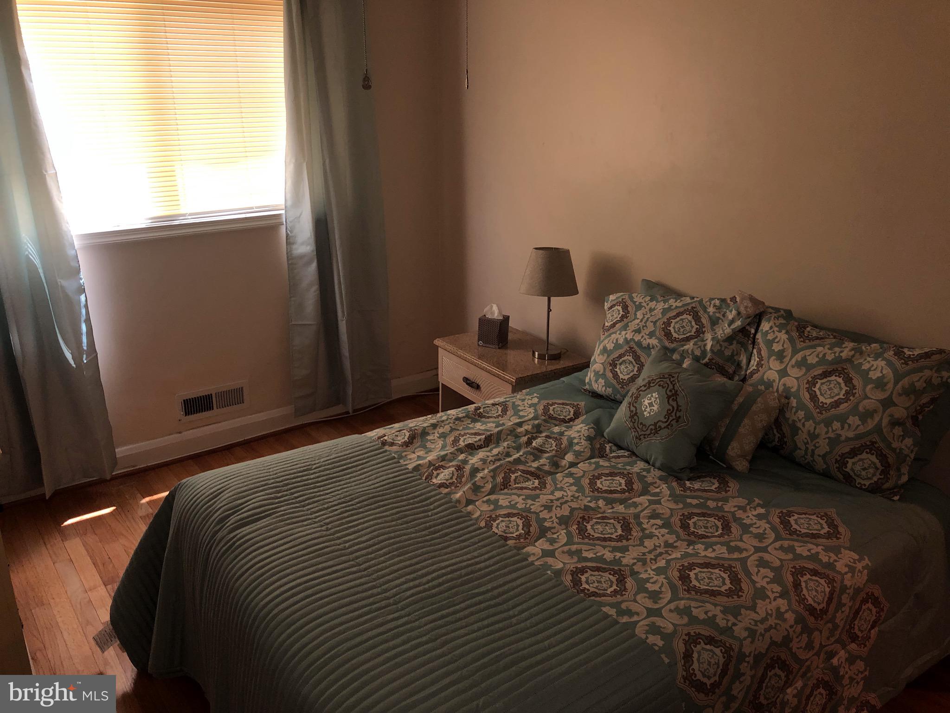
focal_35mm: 28
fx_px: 768
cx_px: 475
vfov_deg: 49.7
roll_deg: -0.2
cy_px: 356
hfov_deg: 63.4
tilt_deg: -19.0
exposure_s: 1/13
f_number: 1.8
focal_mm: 3.99
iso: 40
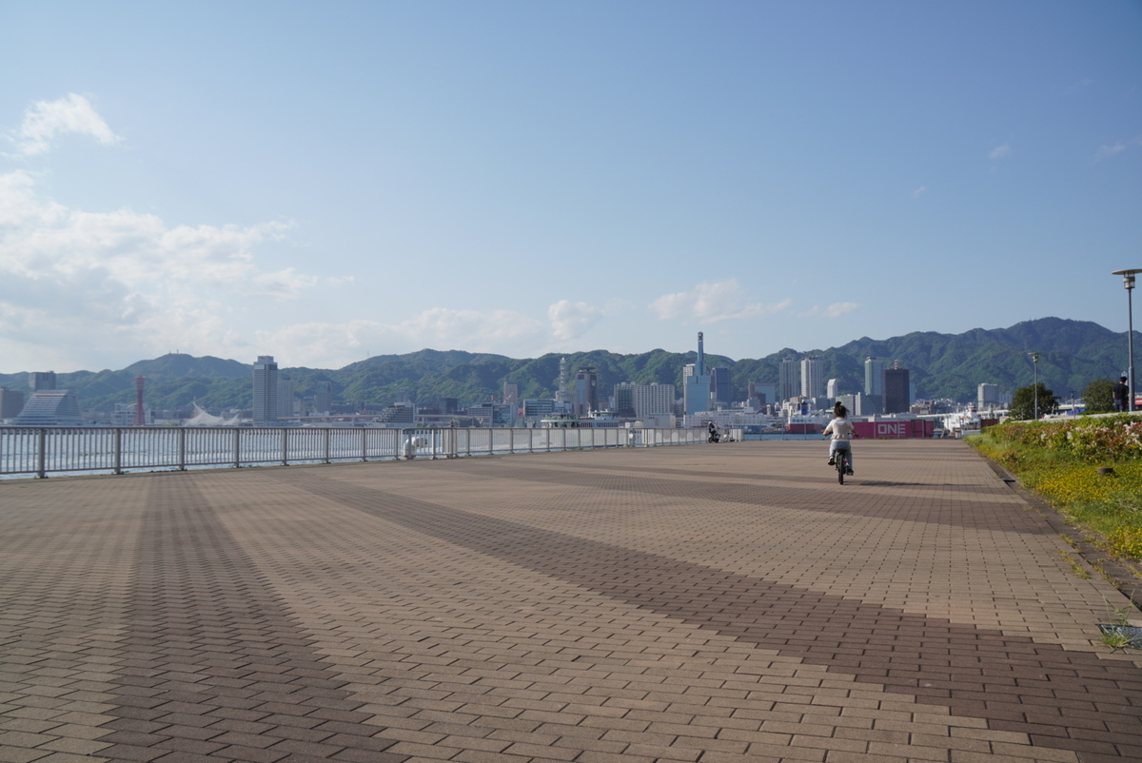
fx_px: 905
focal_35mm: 28
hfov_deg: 64.5
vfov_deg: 45.7
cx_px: 571
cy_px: 382
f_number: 5.6
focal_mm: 19
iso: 100
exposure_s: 1/800
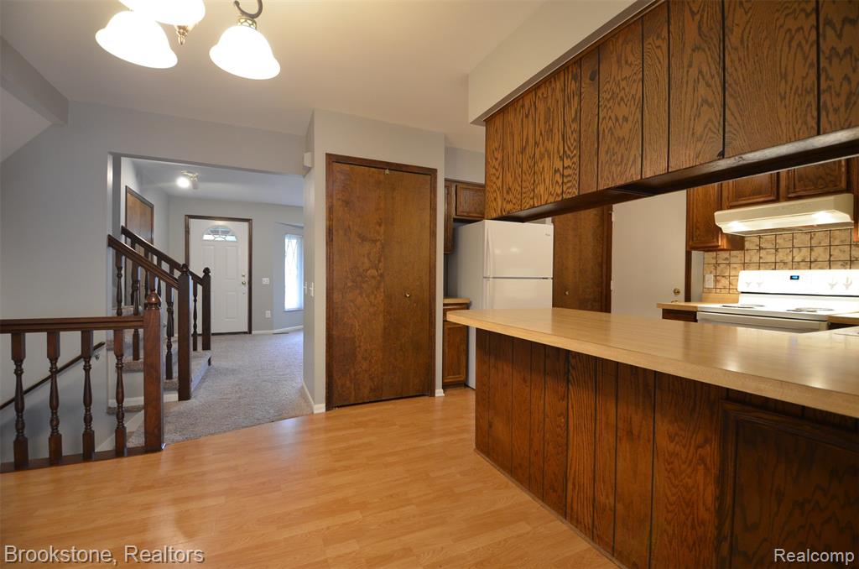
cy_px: 284
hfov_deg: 100.5
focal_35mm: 15
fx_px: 357
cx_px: 430
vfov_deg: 77.1
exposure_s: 1/30
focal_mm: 10
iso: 1100
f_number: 3.5
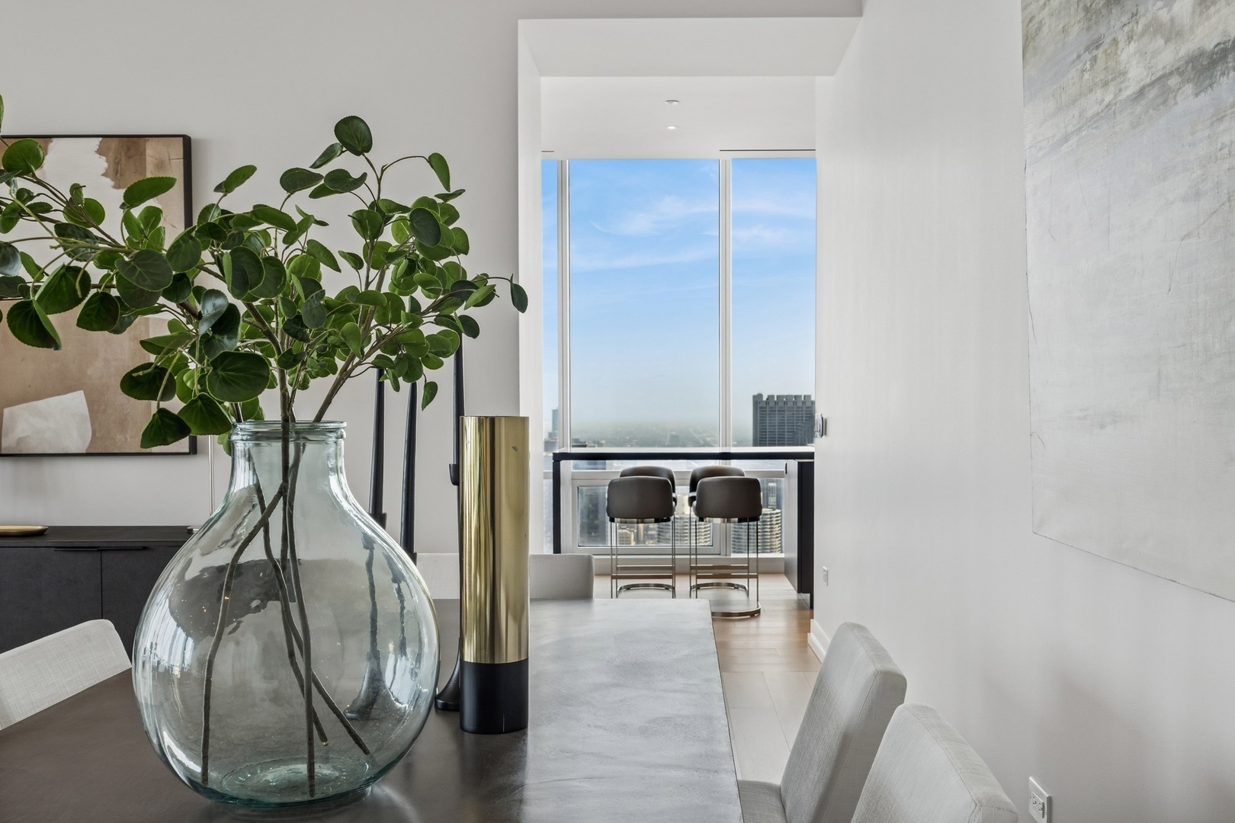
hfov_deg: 57.2
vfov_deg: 40.0
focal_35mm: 33
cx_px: 618
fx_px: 1132
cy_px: 412
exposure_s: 1/160
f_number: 8
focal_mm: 22
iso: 320
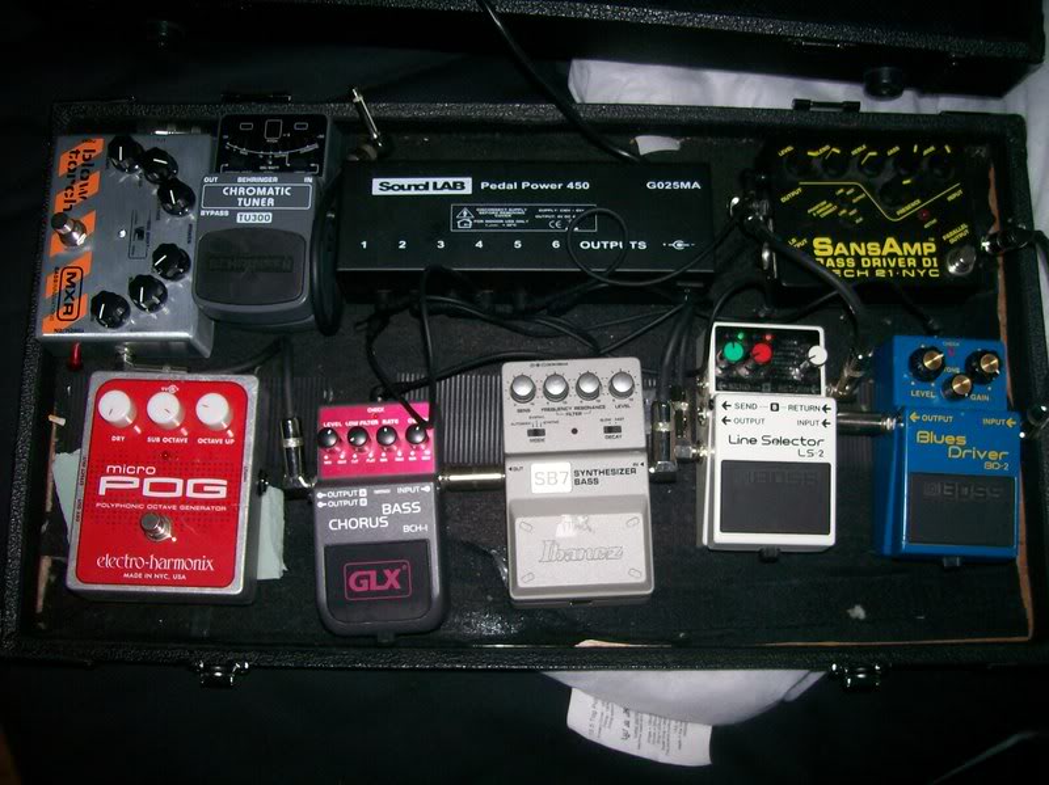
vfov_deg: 39.6
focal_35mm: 36
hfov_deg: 51.4
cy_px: 392
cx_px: 524
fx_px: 1090
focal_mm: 6
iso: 80
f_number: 2.7
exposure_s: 1/64
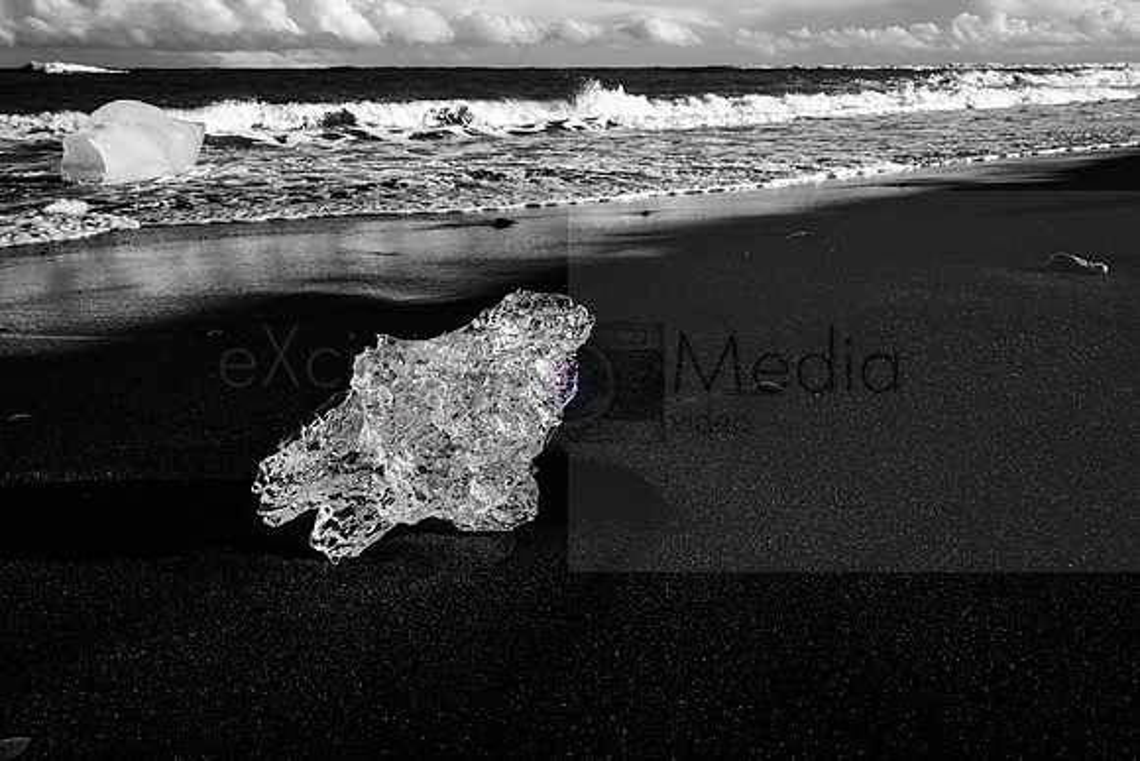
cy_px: 380
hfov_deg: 53.9
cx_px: 570
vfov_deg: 37.5
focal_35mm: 35
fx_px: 1120
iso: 100
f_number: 11
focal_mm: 35
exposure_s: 1/80
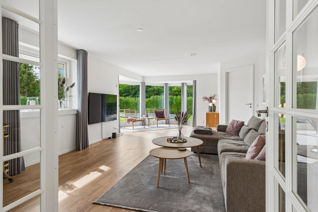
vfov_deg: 61.9
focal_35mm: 20
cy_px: 106
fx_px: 177
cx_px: 159
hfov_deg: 84.0
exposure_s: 1/80
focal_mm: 20
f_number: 10
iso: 250
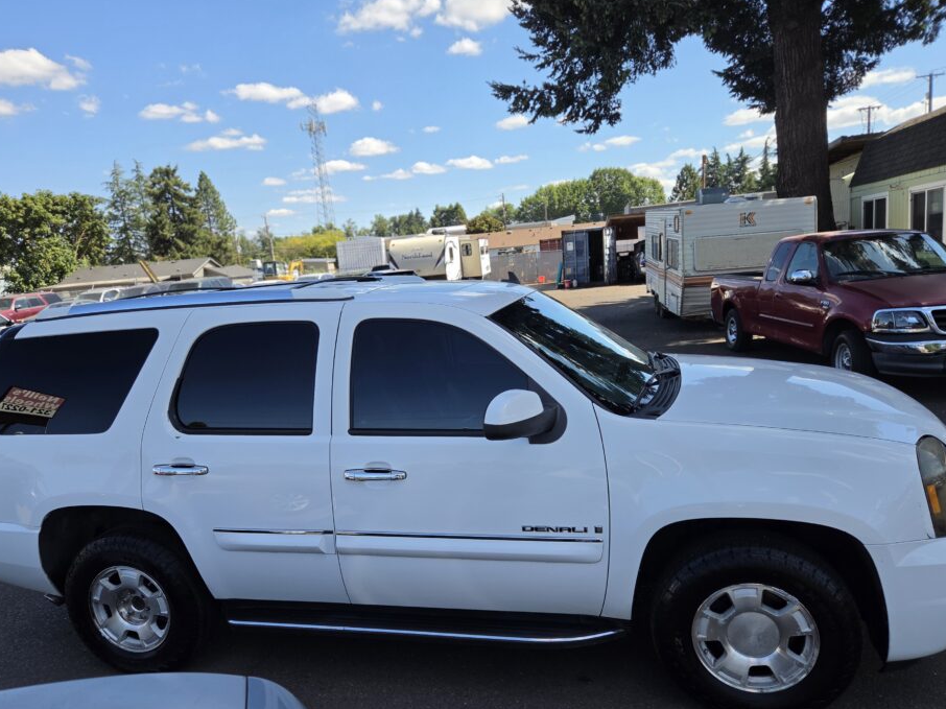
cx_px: 470
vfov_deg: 52.9
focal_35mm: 26
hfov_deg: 67.3
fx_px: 710
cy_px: 394
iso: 80
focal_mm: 5.4
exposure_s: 1/2897
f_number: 1.8
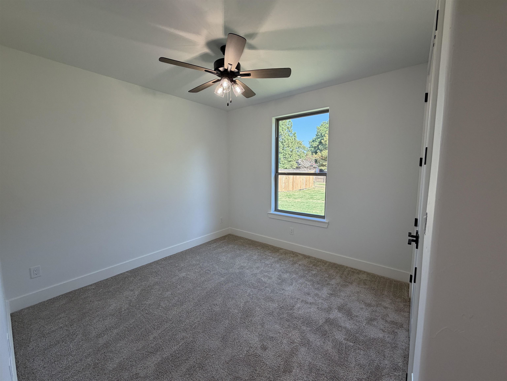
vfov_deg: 85.7
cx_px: 254
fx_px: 205
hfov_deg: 102.1
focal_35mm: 14
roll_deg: +1.1
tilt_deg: -5.5
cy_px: 190
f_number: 2.2
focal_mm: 2.22
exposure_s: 1/120
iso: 100
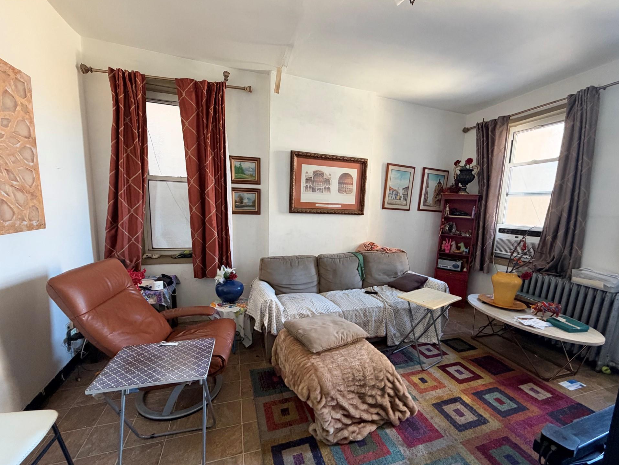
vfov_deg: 81.7
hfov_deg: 98.1
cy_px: 246
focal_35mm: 15
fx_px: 268
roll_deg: -2.1
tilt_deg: -8.3
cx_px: 321
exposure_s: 1/60
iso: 400
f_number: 2.2
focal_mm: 2.22
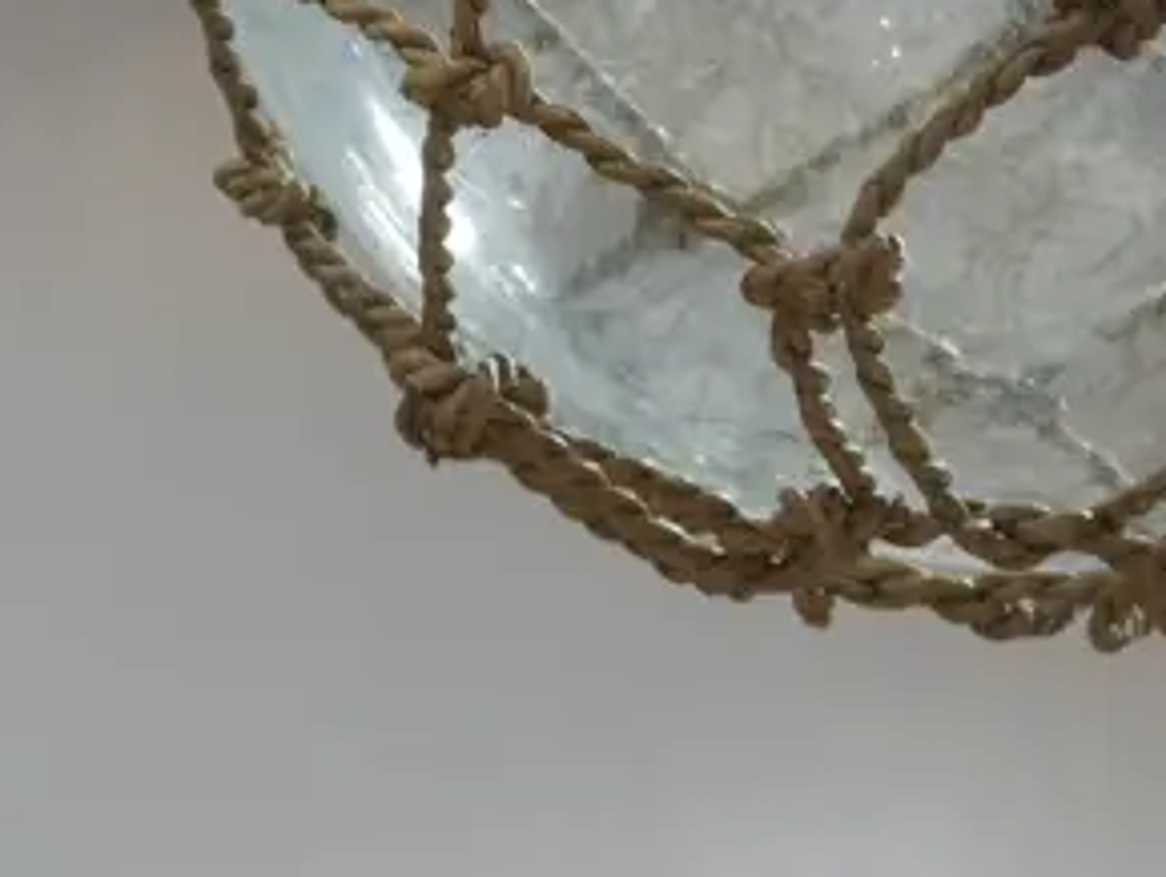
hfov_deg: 13.9
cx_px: 245
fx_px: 4753
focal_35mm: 141
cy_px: -167
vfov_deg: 10.4
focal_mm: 20
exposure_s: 1/60
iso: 500
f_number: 4.4
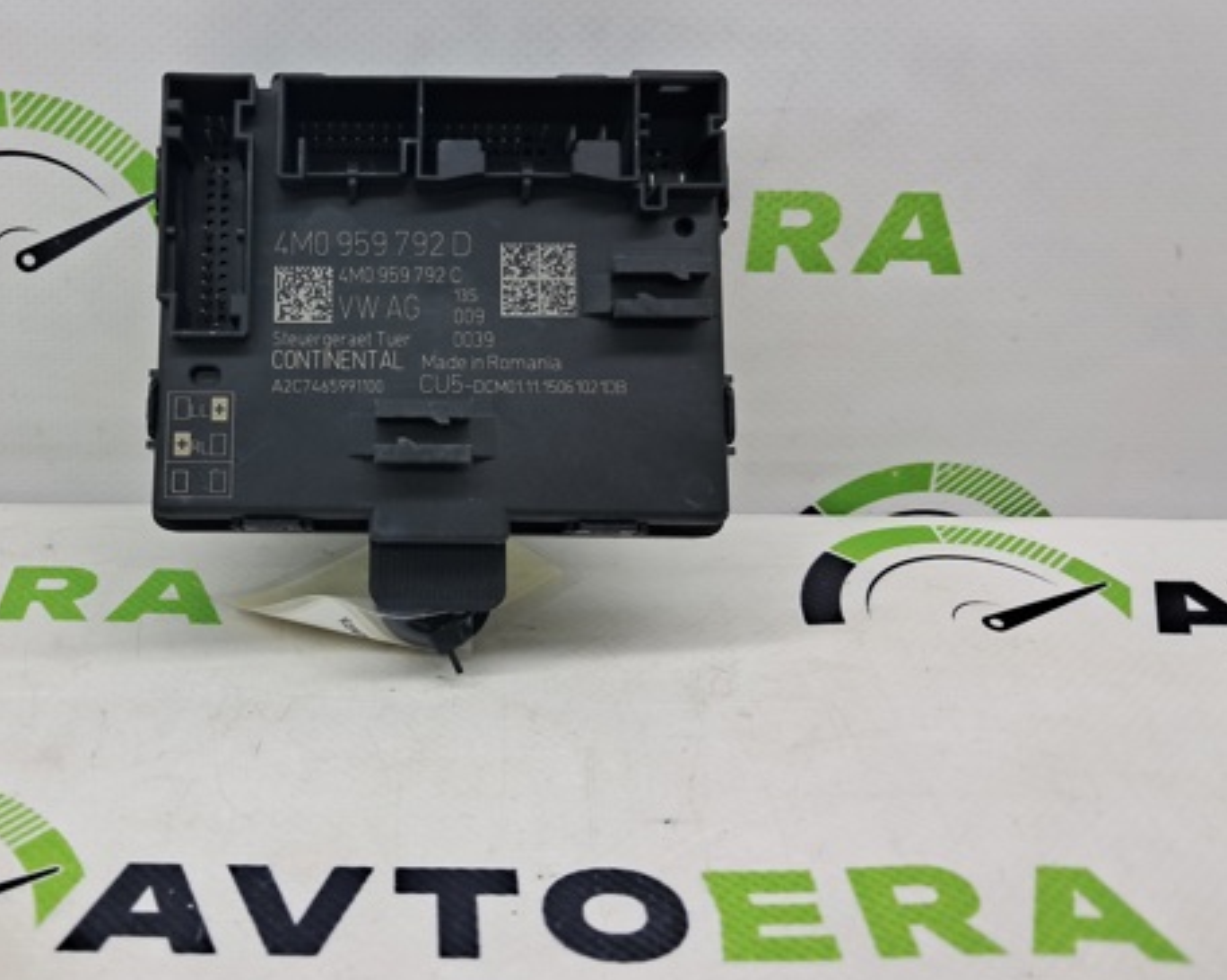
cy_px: 368
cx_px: 377
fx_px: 1342
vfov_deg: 39.8
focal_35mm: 37
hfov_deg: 48.0
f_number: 1.8
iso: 50
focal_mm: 4
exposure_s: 1/60
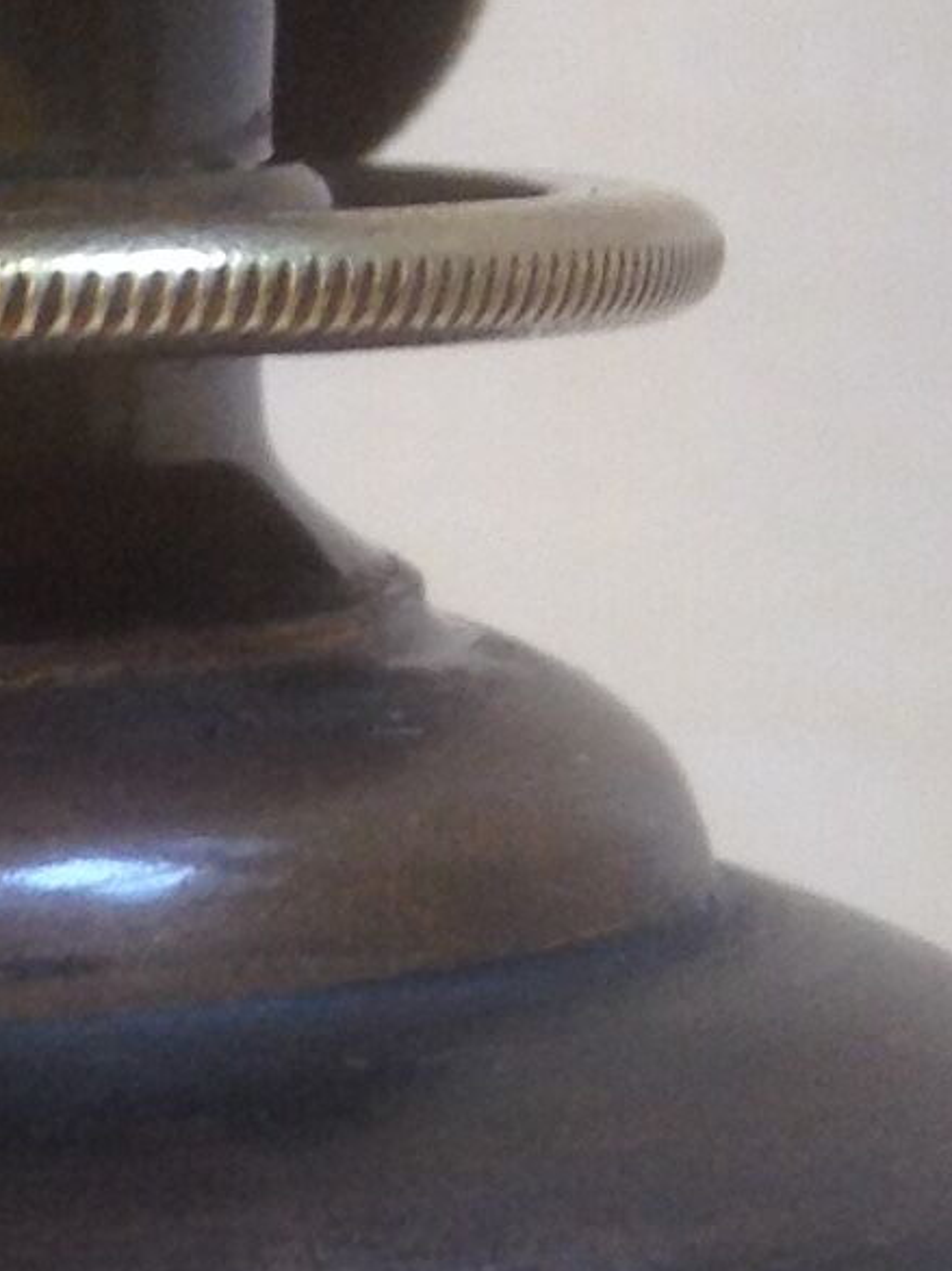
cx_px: -1284
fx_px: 7156
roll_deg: +2.9
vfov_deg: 10.0
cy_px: 1486
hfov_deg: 7.2
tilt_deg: -11.7
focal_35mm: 195
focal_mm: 4.28
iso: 50
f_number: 2.4
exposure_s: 1/30
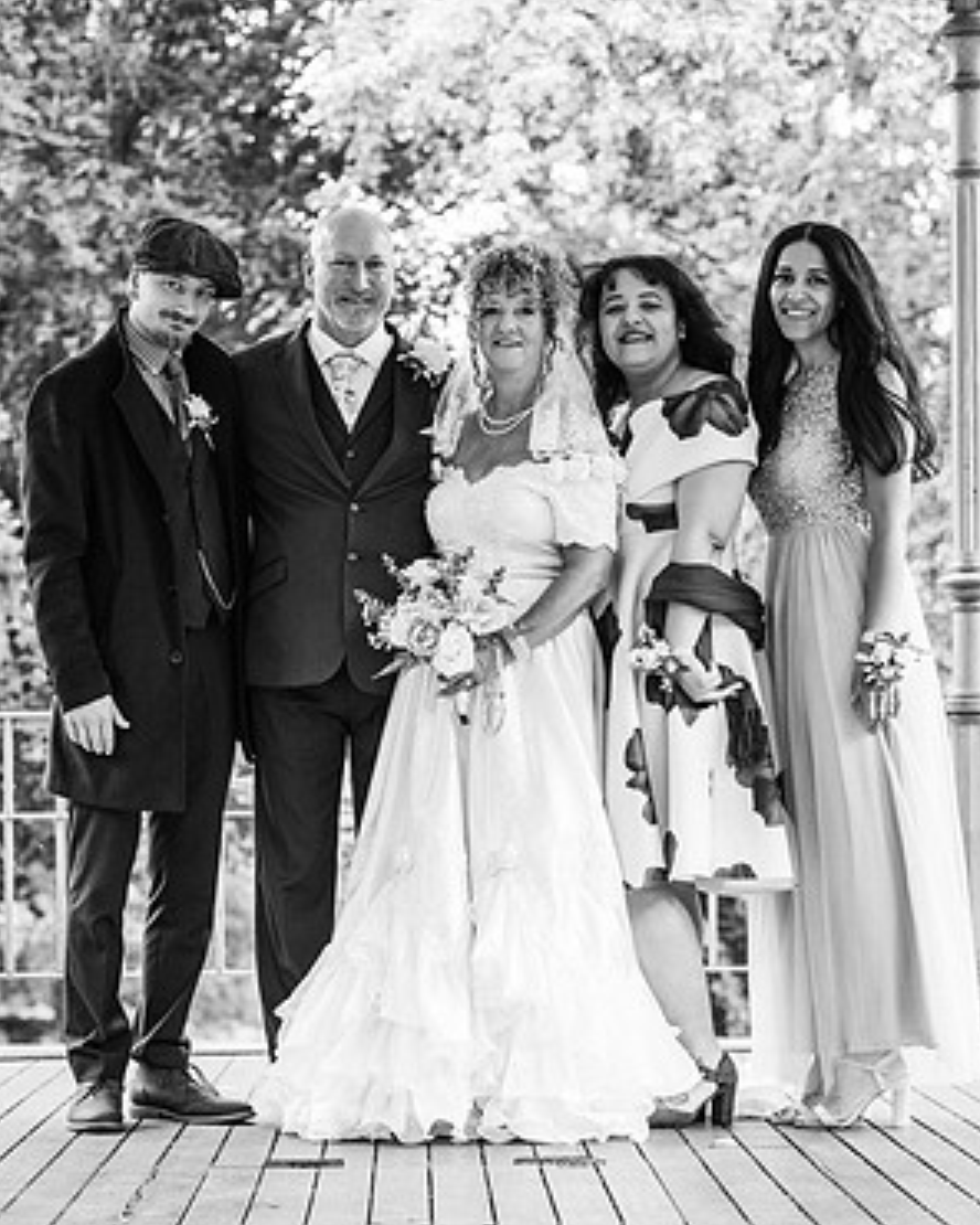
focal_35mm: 97
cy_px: 722
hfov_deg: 15.9
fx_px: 3517
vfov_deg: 19.7
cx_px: 492
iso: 110
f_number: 4
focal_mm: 85
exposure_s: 1/200
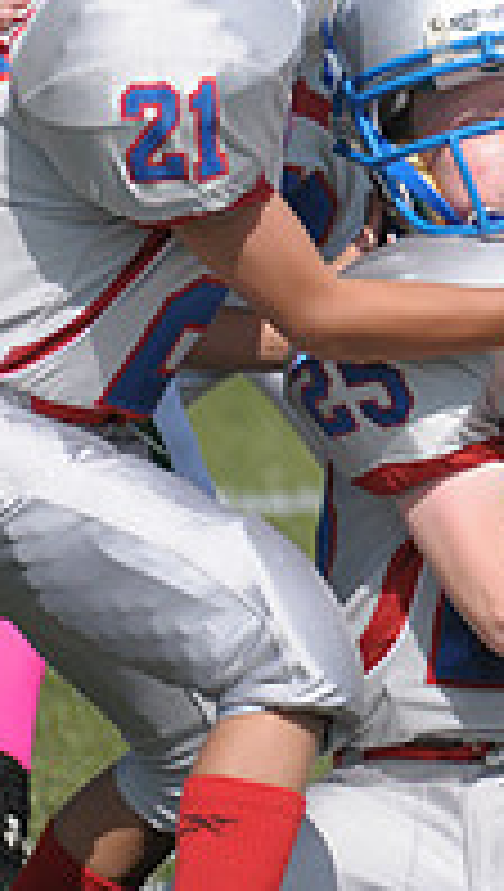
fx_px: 23894
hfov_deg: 1.2
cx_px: 1080
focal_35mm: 1010
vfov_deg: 2.1
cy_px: 326
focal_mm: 220
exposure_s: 1/6400
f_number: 4
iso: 640
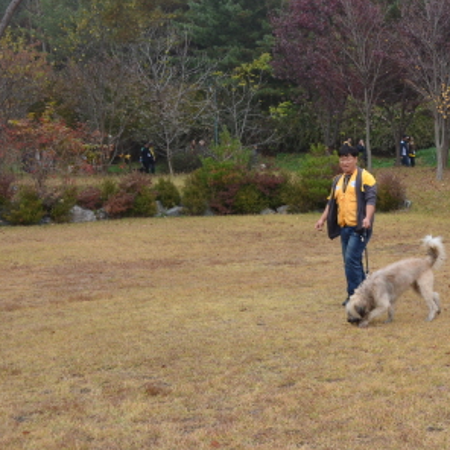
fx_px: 985
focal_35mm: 67
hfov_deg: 25.0
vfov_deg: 25.7
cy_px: 183
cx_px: 403
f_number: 7.1
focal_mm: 26
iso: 200
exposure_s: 1/200
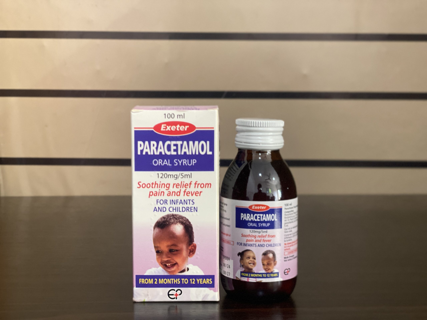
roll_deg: +0.8
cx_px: 214
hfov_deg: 36.8
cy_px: 160
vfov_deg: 28.0
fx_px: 641
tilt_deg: -3.9
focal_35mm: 52
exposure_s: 1/62
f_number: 2
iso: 250
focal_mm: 6
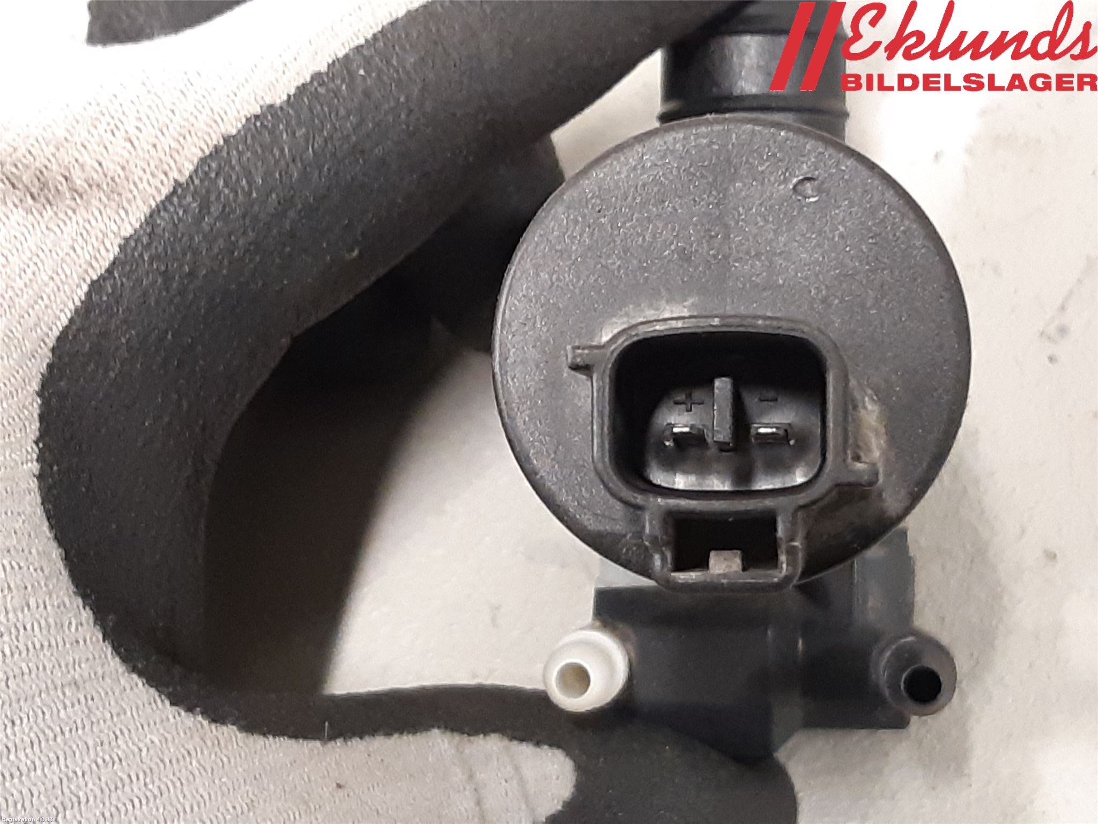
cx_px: 549
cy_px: 412
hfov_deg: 67.3
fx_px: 825
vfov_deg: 53.1
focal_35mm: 26
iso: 320
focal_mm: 3.93
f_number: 1.7
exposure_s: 1/25
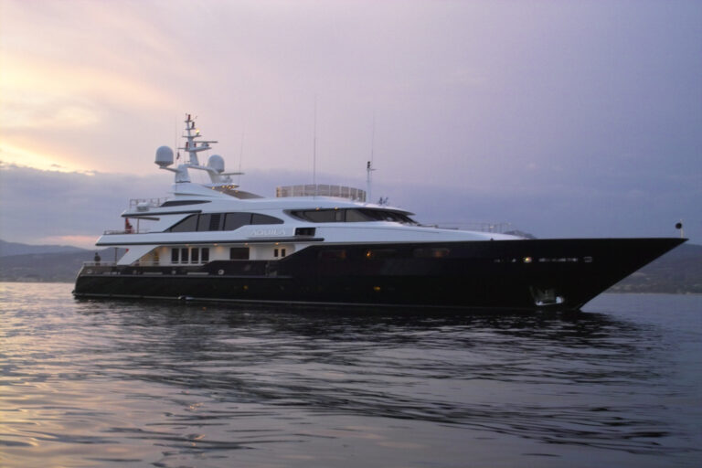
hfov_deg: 42.7
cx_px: 351
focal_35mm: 46
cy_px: 234
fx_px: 897
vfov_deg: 29.2
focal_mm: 27
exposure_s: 1/45
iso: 100
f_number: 4
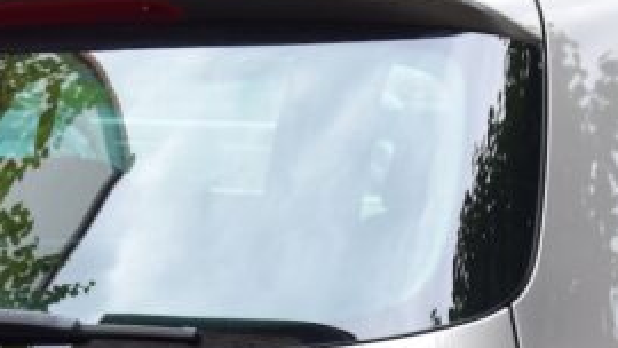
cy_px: 532
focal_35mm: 131
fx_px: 2147
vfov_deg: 9.0
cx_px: 536
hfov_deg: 16.2
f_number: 5
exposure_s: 1/100
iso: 400
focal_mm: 22
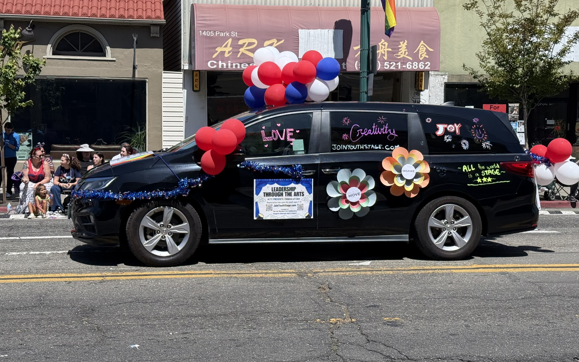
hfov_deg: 37.5
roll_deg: -0.1
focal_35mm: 54
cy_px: 151
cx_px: 292
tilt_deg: -2.8
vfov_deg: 23.9
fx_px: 852
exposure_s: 1/4098
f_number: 1.78
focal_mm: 6.76
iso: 64
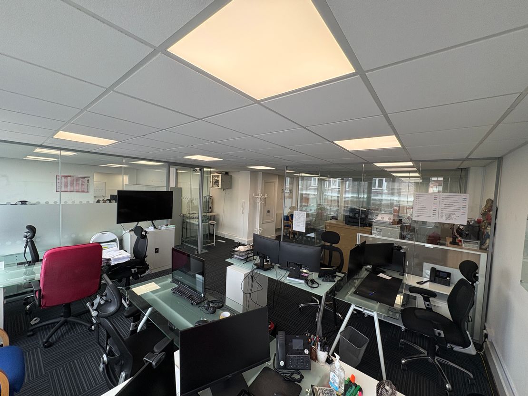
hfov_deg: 102.1
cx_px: 264
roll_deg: -2.3
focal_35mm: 14
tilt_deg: -2.5
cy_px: 198
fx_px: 214
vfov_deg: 85.7
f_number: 2.2
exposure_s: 1/132
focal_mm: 2.22
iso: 125
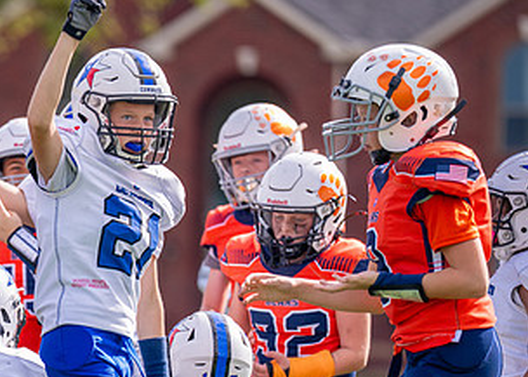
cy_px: 361
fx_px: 6312
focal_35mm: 421
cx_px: 4
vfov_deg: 3.4
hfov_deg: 4.8
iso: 400
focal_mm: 200
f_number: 2.8
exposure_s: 1/4000
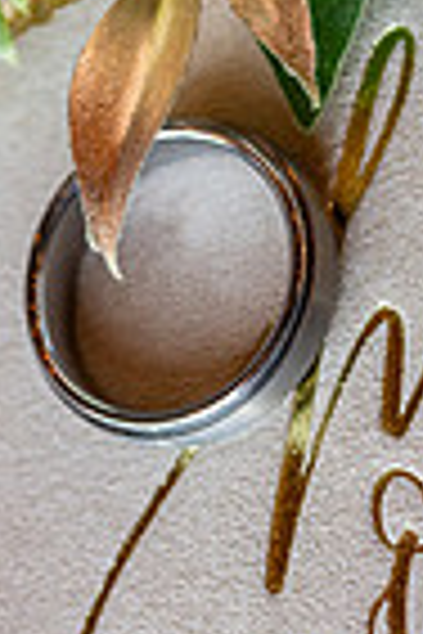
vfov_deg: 6.2
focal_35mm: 334
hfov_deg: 4.1
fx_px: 5886
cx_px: 382
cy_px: 418
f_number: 8
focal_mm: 105
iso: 1250
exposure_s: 1/320
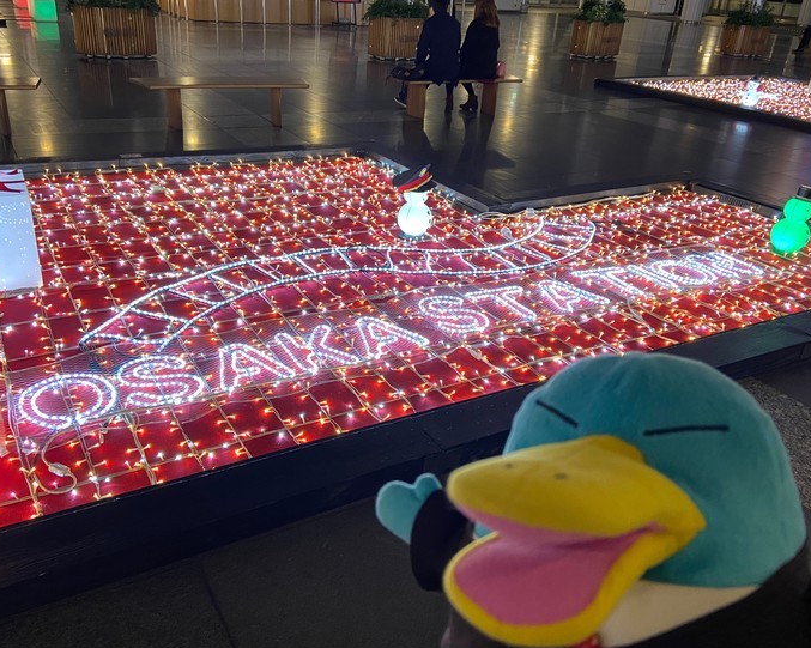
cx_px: 392
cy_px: 321
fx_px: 720
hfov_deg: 58.8
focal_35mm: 30
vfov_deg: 48.5
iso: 200
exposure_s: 1/60
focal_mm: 4.25
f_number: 1.8
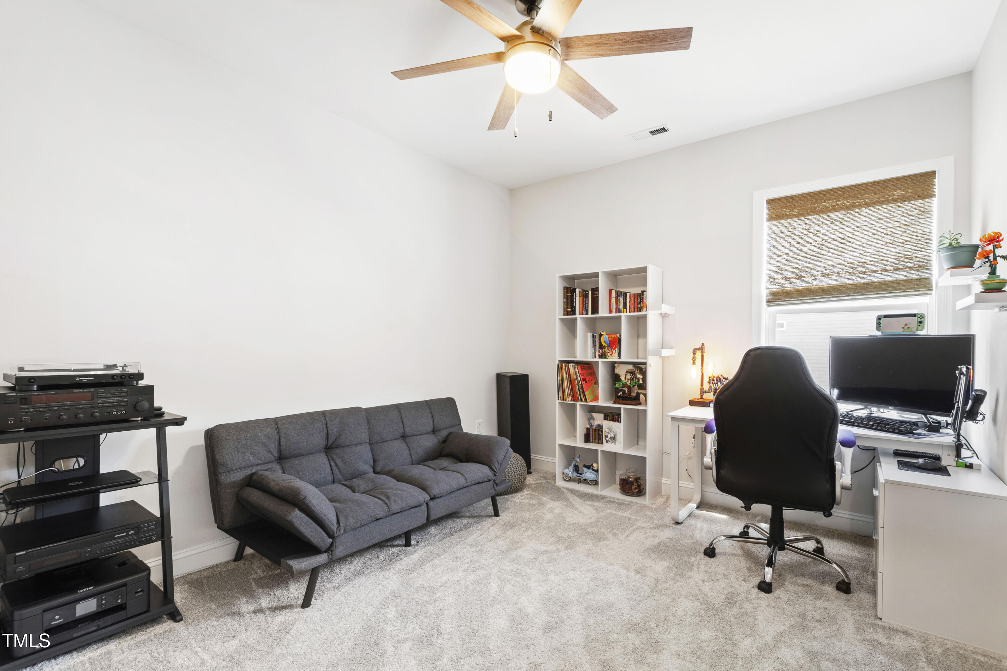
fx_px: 419
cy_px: 336
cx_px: 504
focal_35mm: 15
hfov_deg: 100.4
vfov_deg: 77.3
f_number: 8
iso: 100
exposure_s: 2
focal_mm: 10
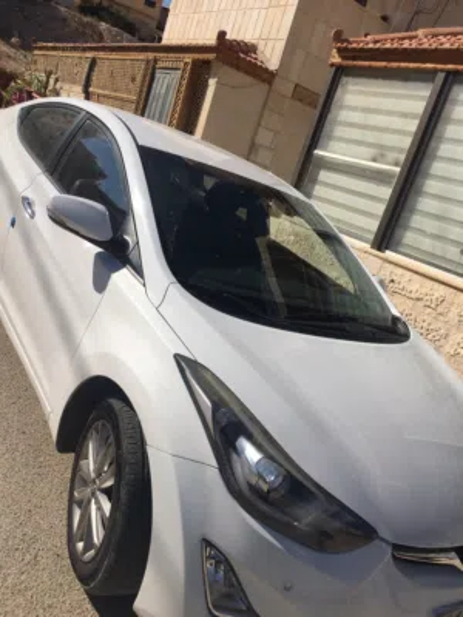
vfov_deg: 61.7
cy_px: 308
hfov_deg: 48.2
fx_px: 517
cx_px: 232
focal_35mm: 29
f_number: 2.2
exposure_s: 1/3497
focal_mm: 4.15
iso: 25
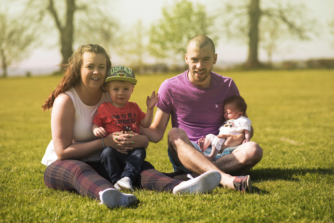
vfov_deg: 16.1
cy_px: 112
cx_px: 167
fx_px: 789
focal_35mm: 85
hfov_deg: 23.9
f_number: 2.8
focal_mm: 85
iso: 100
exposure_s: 1/1250
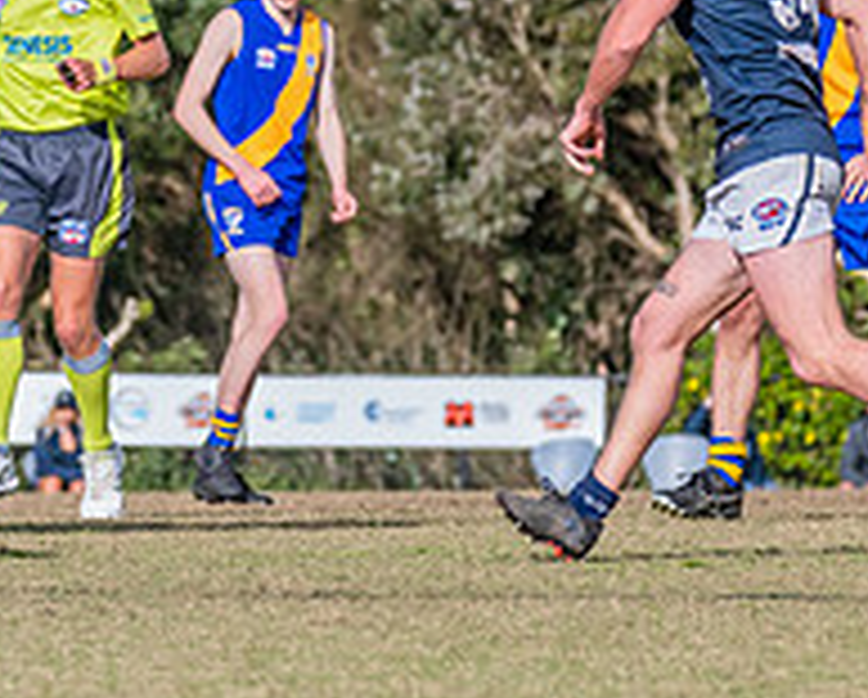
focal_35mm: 700
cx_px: -54
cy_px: -70
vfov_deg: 2.2
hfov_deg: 2.8
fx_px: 18010
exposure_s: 1/2000
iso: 800
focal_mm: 240
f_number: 8
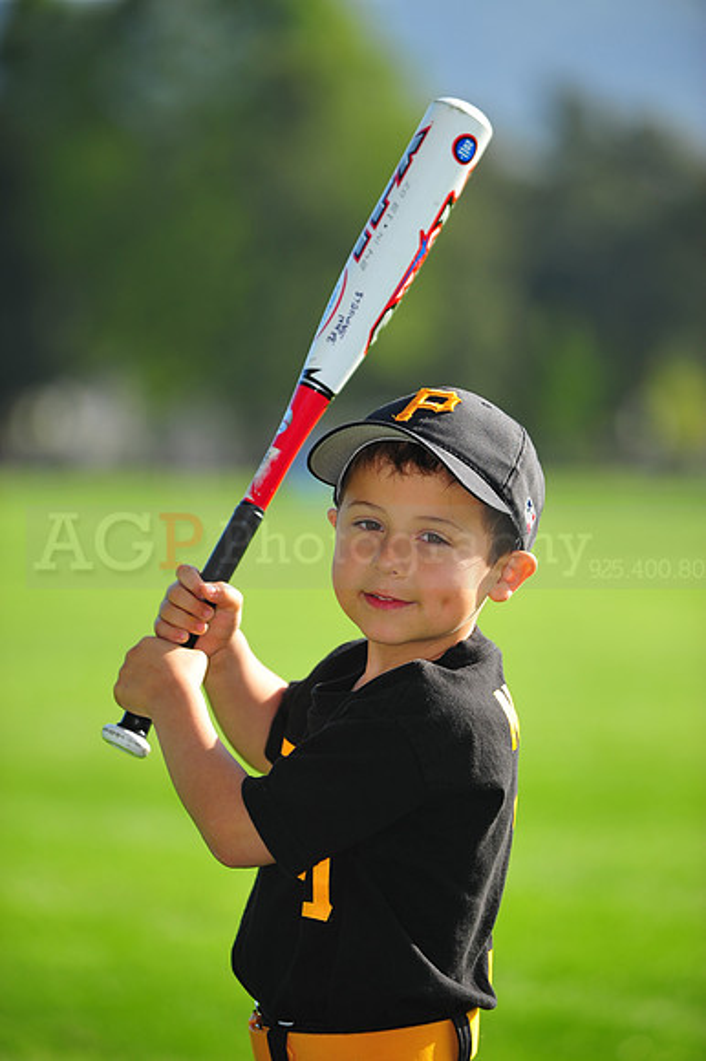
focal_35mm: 200
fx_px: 5890
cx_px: 353
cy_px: 530
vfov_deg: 10.3
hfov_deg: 6.9
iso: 200
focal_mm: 200
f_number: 4
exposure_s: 1/1000
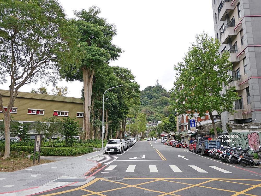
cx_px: 130
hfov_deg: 63.4
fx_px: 211
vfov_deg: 49.8
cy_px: 98
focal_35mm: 28
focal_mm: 14
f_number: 2.8
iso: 200
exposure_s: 1/640
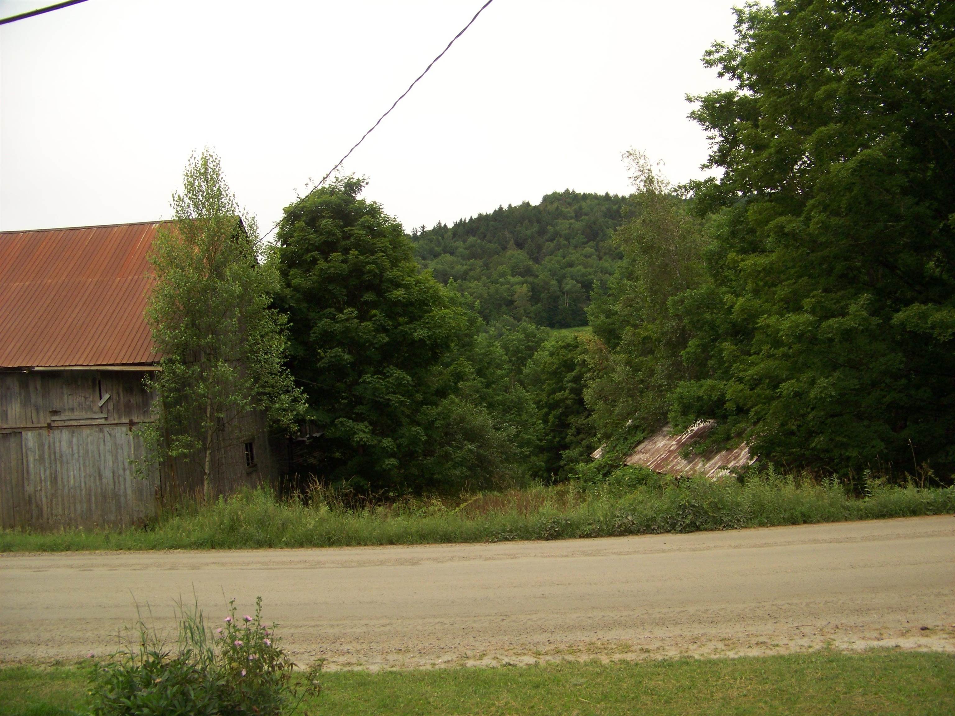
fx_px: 993
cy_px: 358
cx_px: 478
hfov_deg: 51.4
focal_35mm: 36
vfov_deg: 39.7
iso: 69
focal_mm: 5.85
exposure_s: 1/320
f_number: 2.8
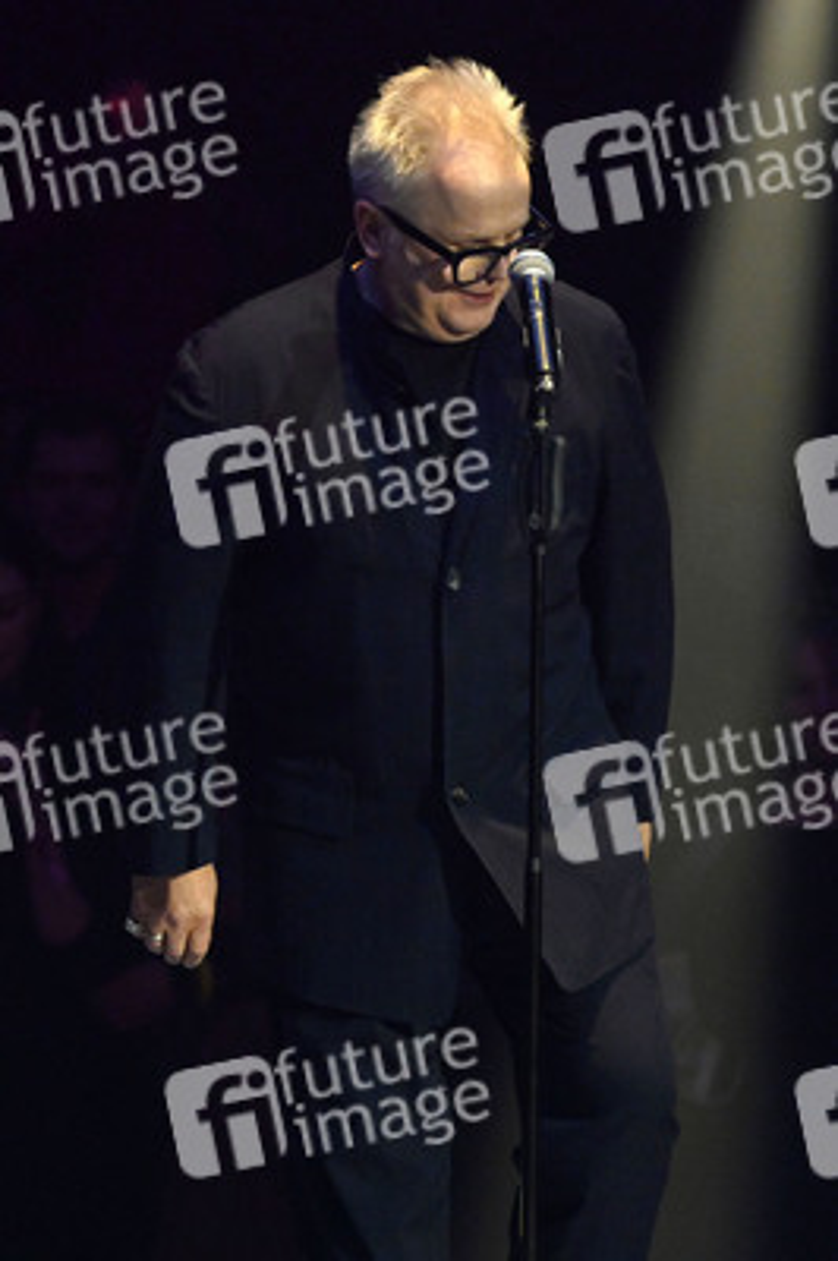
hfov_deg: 4.9
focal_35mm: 280
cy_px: 630
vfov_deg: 7.4
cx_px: 419
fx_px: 9793
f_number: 5.6
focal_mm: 280
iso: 6400
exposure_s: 1/640
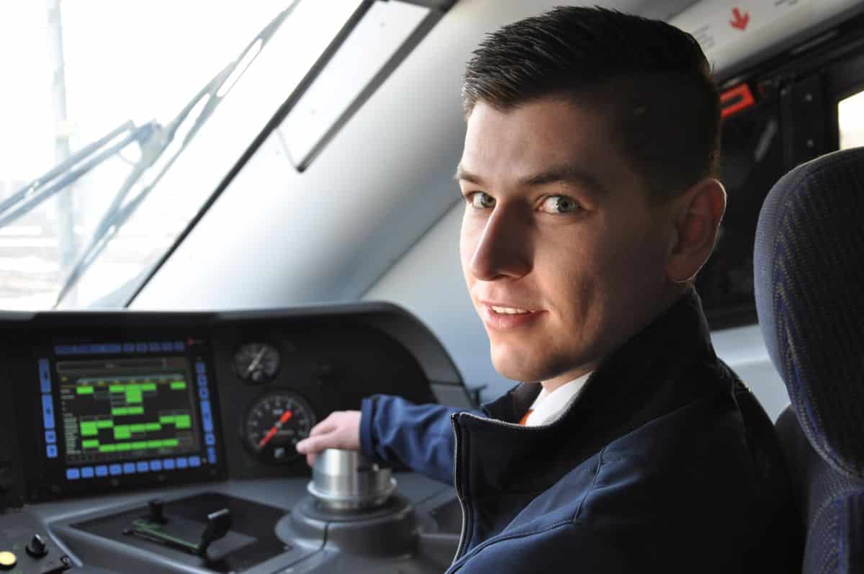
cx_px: 432
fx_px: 1007
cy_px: 287
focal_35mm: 42
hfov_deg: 46.4
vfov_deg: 31.8
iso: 400
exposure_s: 1/100
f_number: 5
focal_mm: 28
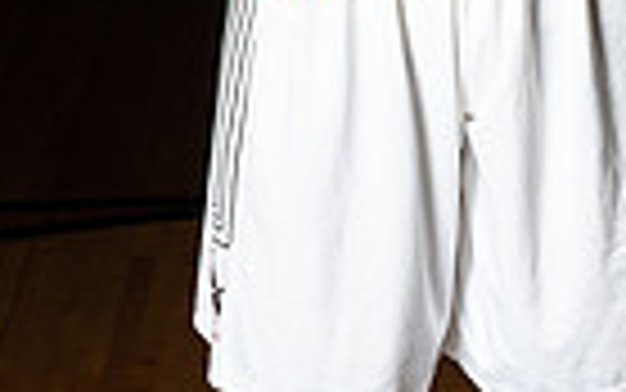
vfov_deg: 5.8
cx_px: 500
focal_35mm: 218
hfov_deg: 9.6
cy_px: -532
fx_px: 3721
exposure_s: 1/200
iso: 320
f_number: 14
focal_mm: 66
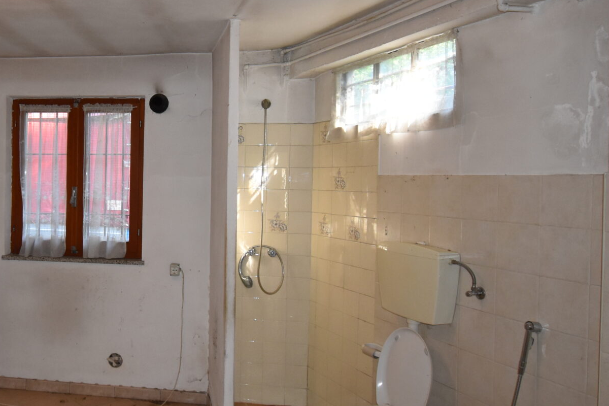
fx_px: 541
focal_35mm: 32
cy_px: 187
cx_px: 164
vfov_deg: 41.1
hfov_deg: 56.3
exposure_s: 1/80
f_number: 4.5
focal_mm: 10
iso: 800
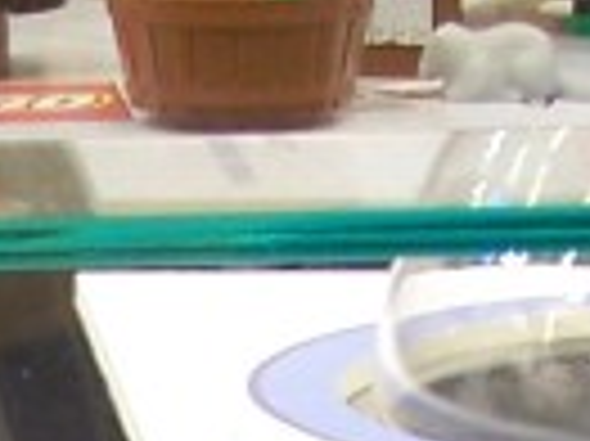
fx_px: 6794
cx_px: -86
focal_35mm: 399
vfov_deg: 3.6
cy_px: 1606
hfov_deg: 5.0
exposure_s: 1/2
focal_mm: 8.5
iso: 80
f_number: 3
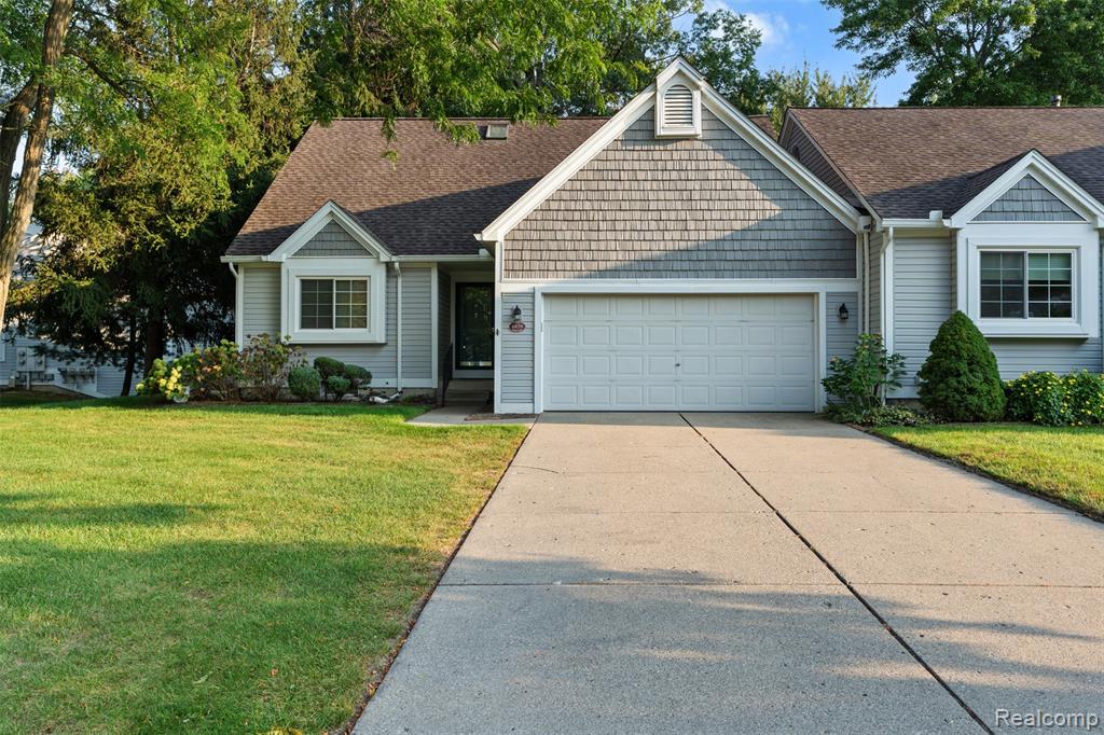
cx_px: 552
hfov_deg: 65.5
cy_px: 368
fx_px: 858
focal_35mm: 28
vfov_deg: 46.4
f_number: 8
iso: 100
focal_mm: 28
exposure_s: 1/15
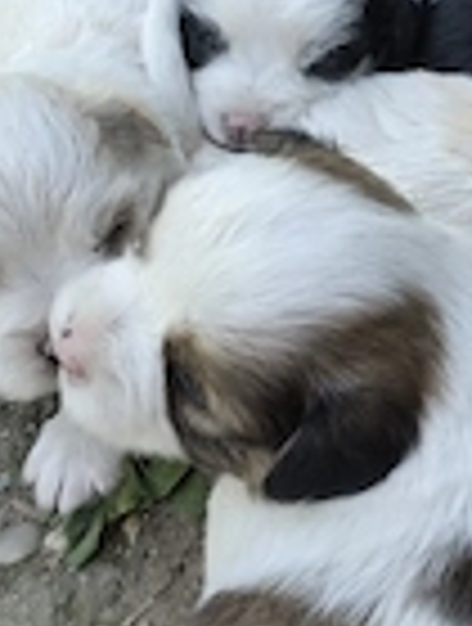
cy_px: 126
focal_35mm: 66
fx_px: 1194
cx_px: 405
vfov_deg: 28.7
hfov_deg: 21.9
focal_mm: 6.5
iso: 20
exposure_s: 1/182
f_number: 1.4
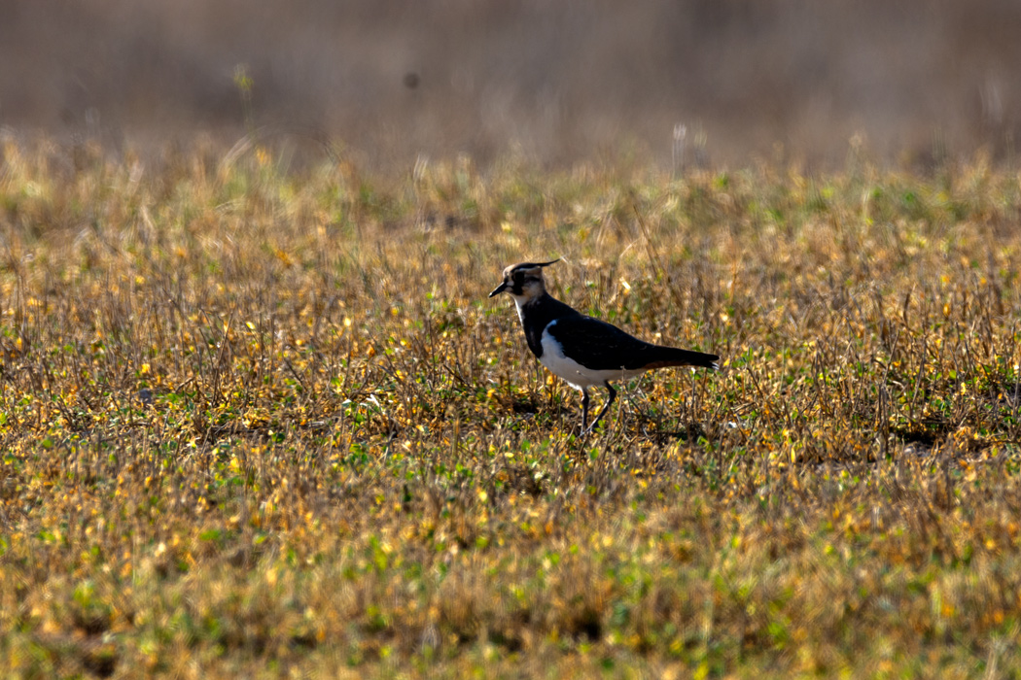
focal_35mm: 900
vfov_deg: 1.5
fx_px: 25523
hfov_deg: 2.3
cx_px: 510
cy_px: 340
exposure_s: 1/500
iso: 360
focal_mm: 600
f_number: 9
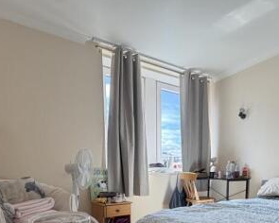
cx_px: 164
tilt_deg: -7.4
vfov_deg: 47.5
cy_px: 203
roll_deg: +0.0
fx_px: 223
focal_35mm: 27
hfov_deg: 63.6
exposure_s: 1/121
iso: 64
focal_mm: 2.22
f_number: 2.2
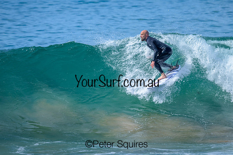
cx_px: 125
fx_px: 7132
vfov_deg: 1.2
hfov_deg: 1.9
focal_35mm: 1102
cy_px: 63
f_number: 6.3
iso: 280
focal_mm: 800
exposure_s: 1/2000
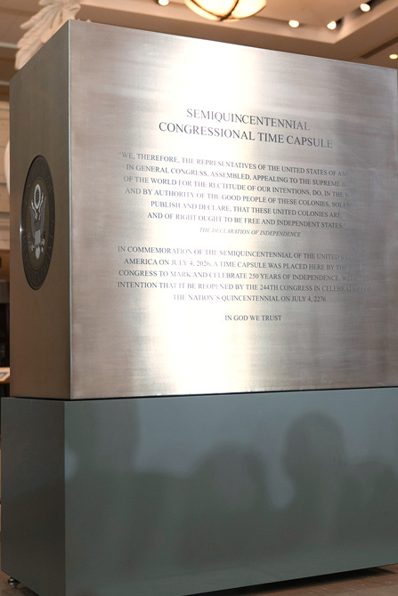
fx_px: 912
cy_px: 300
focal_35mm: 55
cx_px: 362
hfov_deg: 23.9
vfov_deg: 36.2
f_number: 3.5
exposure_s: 1/250
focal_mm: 36
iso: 1000
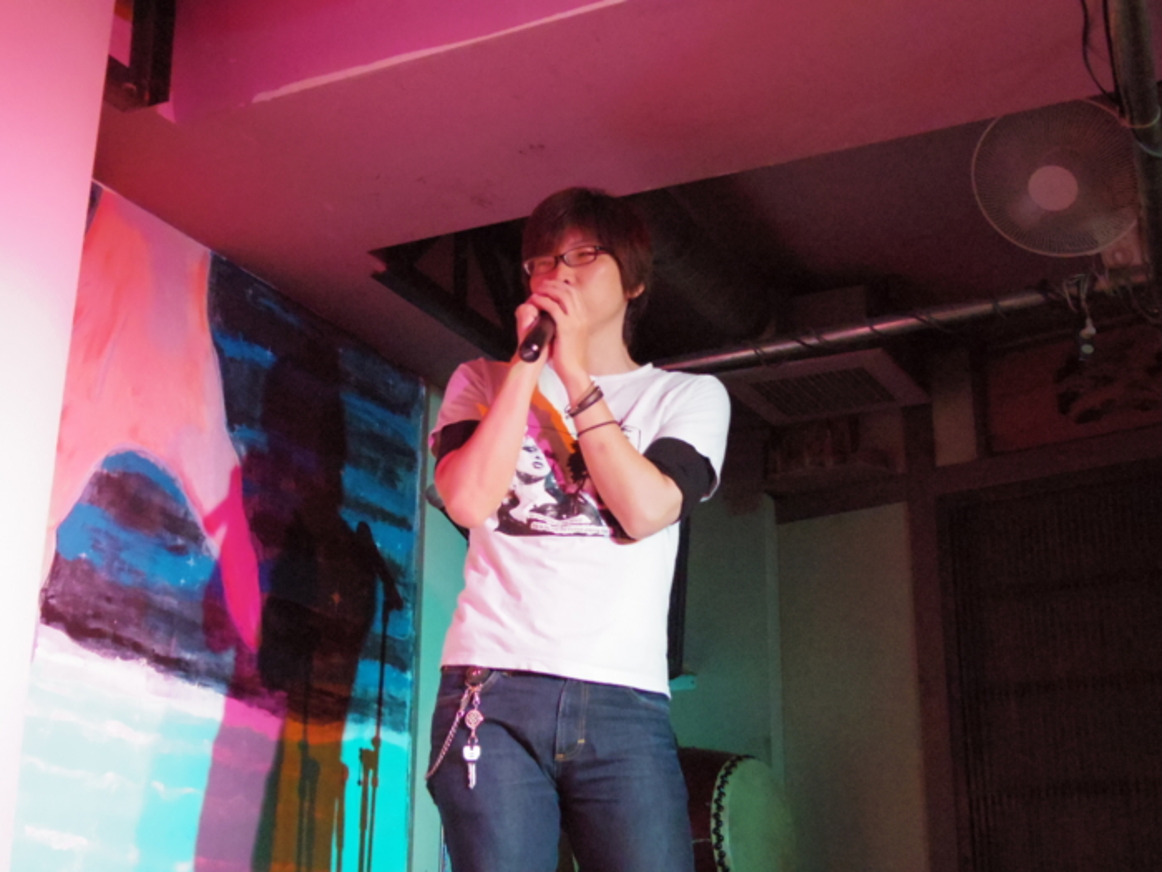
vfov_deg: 30.9
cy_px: 436
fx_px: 1578
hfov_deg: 40.4
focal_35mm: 47
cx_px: 581
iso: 3200
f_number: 2.2
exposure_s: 1/125
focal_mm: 8.5
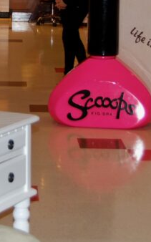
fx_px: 916
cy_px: 45
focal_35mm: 139
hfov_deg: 9.4
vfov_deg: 14.9
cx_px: 10
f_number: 4
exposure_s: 1/60
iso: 200
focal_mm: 30
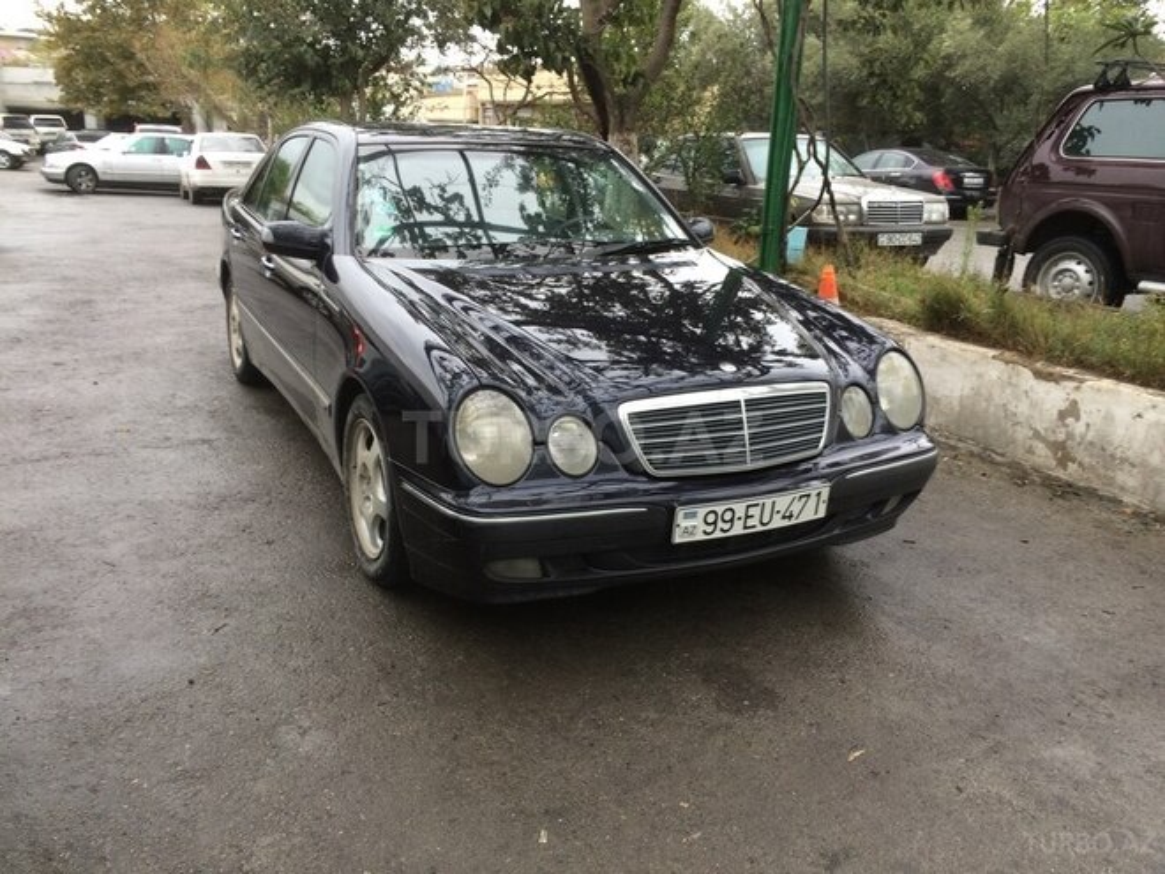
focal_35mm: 29
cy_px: 437
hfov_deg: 61.7
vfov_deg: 48.2
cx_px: 582
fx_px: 976
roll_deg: -2.6
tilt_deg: -18.6
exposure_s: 1/119
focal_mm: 4.15
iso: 32
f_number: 2.2
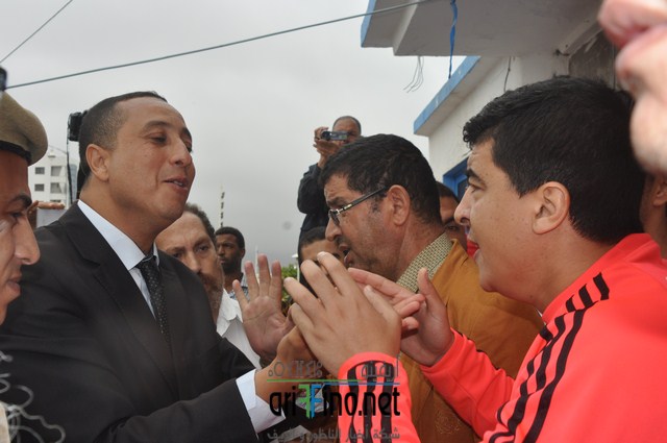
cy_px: 222
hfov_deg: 46.5
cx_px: 334
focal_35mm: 42
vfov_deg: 31.8
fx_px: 777
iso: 200
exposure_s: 1/200
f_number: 9
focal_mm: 28
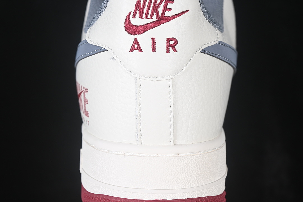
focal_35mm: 75
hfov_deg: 27.0
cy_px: 101
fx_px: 631
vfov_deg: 18.2
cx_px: 152
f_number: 7.1
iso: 160
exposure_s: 1/80
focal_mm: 50
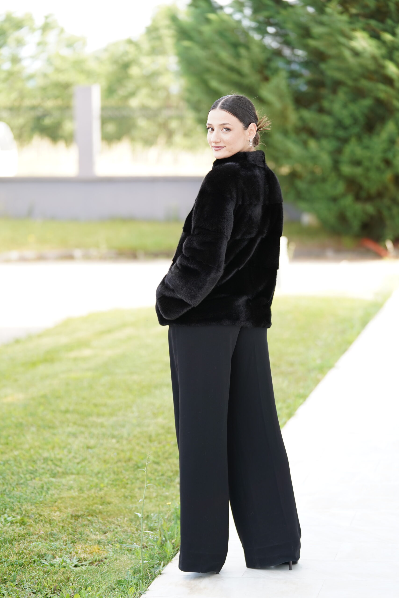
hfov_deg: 12.9
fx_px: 1762
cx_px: 200
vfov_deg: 19.3
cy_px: 299
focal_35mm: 106
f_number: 2.8
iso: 250
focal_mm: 106
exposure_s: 1/250
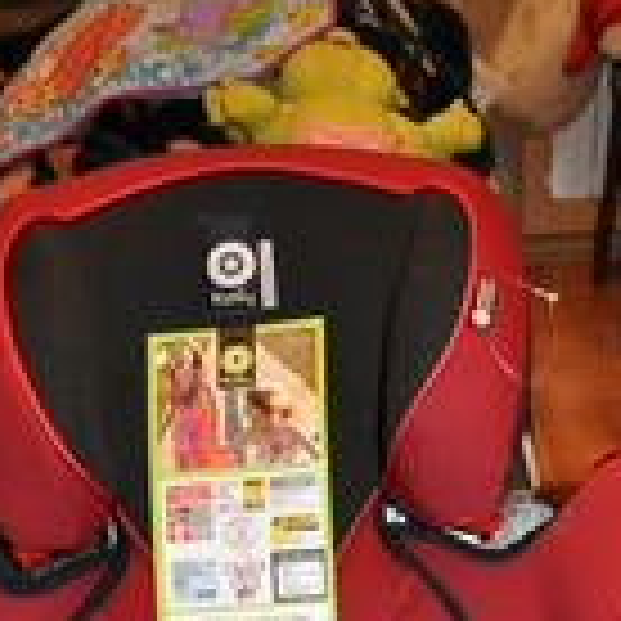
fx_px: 1685
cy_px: 990
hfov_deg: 20.9
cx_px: 295
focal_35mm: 83
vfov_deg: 18.1
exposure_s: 1/60
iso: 800
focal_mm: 20
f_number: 3.8
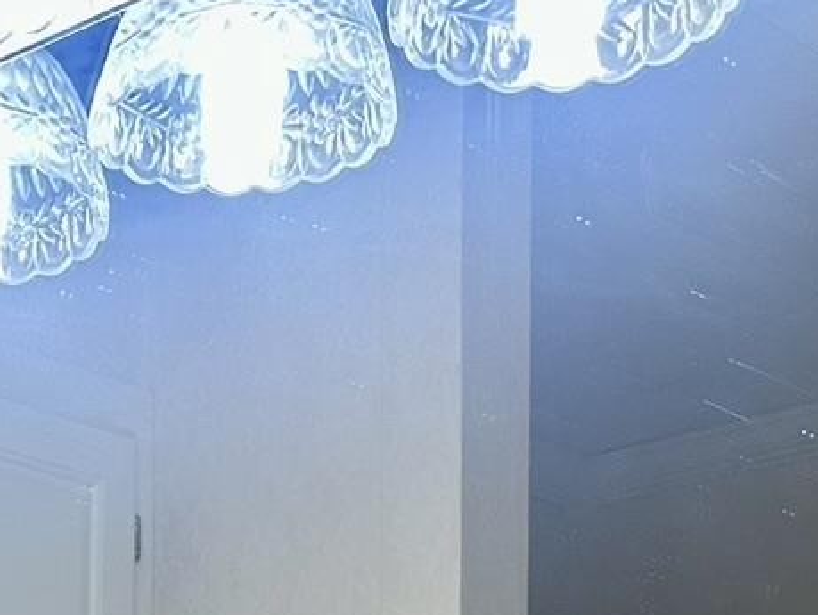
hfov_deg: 17.0
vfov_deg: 11.9
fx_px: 2530
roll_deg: +0.3
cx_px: -315
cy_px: 1355
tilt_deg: -3.4
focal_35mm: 107
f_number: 1.78
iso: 100
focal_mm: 6.86
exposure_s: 1/120
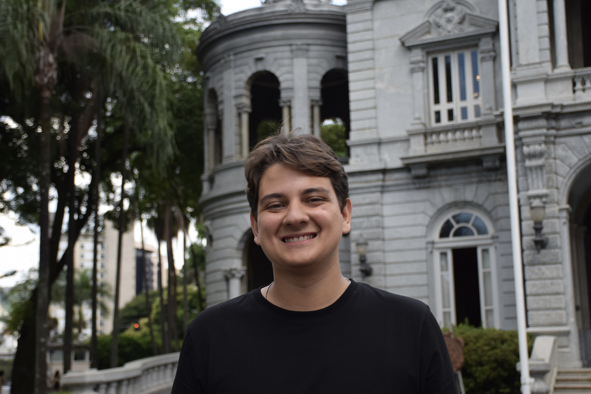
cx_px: 310
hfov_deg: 35.6
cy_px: 218
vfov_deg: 24.2
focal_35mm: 56
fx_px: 919
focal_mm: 32
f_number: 4
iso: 400
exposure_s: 1/1000
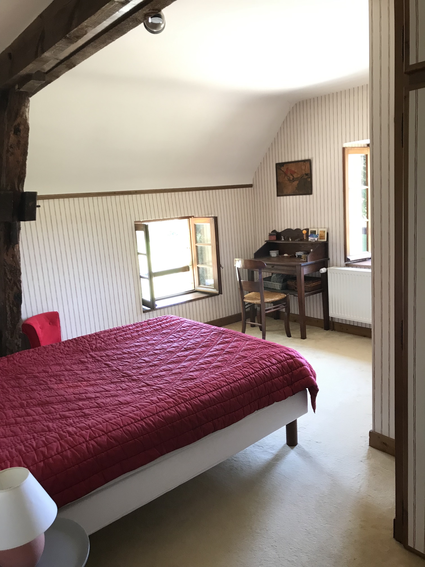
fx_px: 458
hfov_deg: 49.7
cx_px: 212
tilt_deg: -8.8
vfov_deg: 63.4
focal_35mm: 28
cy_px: 284
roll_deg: +3.5
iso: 40
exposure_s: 1/20
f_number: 1.8
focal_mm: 3.99
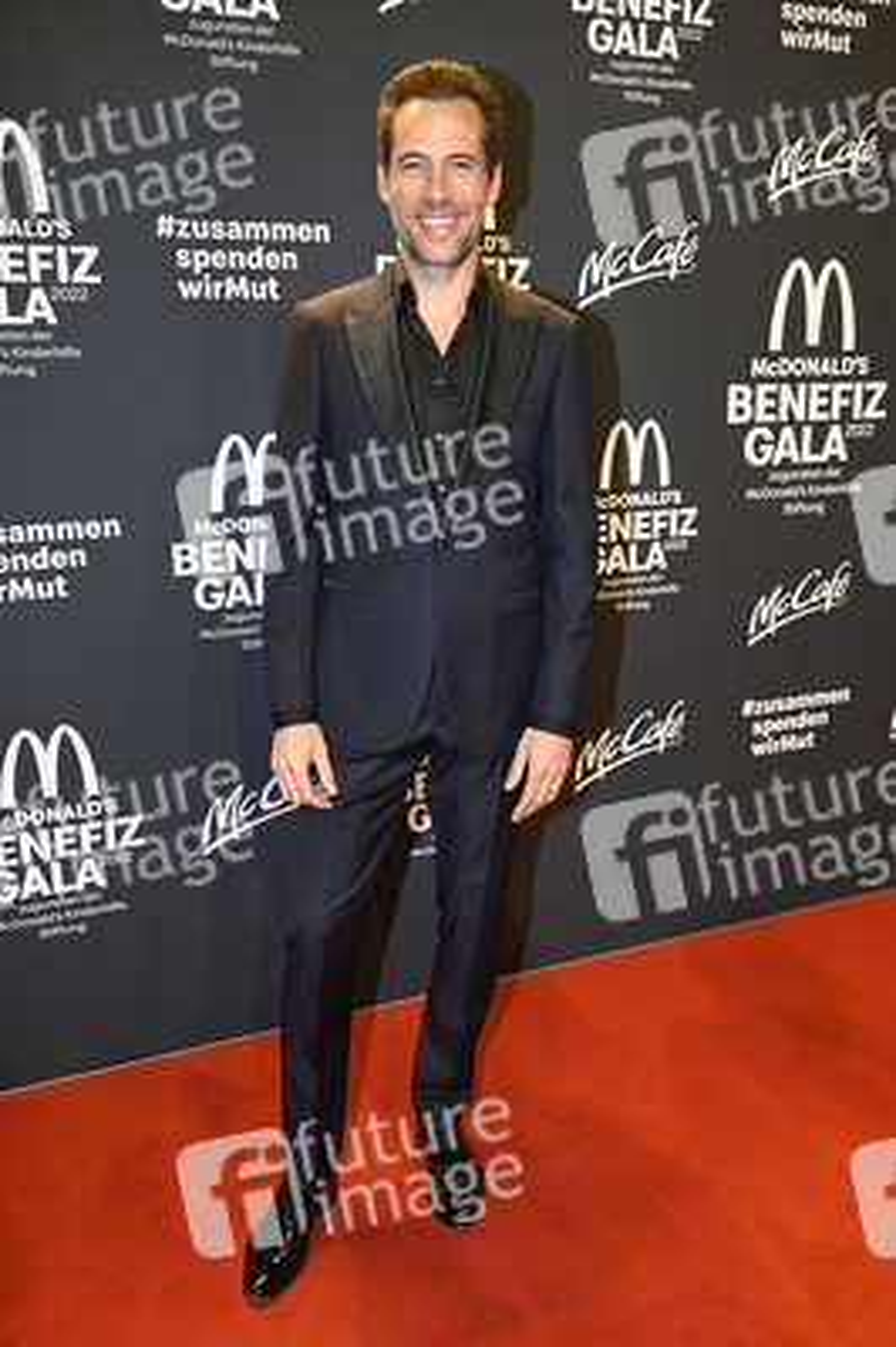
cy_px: 674
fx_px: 1253
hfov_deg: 39.4
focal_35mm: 34
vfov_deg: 56.5
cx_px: 448
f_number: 6.3
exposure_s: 1/60
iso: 500
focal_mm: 33.5
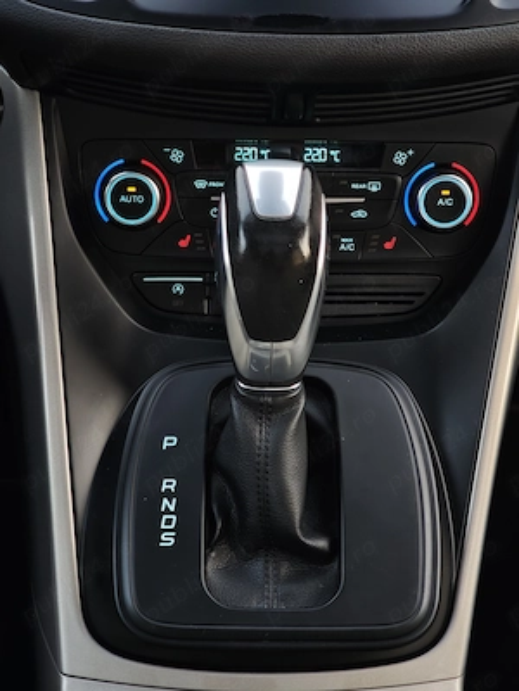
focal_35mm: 70
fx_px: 1399
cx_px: 260
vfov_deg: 27.8
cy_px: 346
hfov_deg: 21.0
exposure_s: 1/50
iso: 400
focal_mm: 11.5
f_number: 1.8
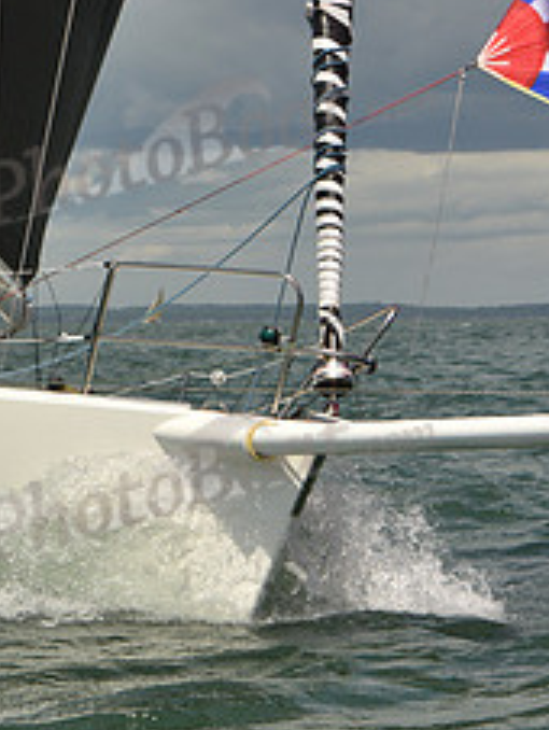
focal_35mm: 296
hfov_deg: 5.0
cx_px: -184
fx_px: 6248
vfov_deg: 6.7
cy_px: 357
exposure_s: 1/800
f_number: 13
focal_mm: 120
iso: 320
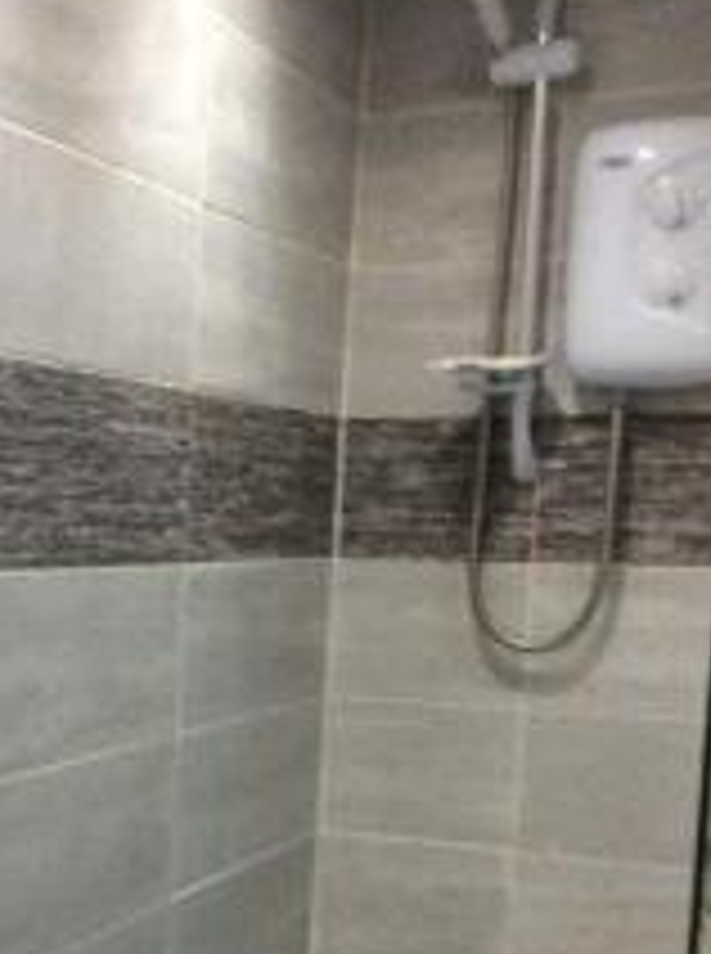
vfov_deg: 28.8
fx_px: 1815
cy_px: 776
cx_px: 4
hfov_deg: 21.4
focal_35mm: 66
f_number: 2.4
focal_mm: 3.3
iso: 160
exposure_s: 1/25
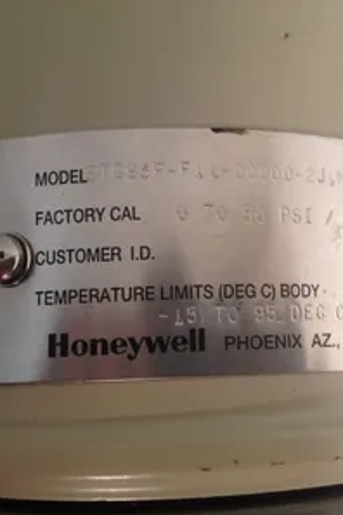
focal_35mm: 49
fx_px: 700
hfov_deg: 27.3
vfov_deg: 40.3
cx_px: 230
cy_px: 257
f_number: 2.4
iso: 80
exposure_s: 1/20
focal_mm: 4.28
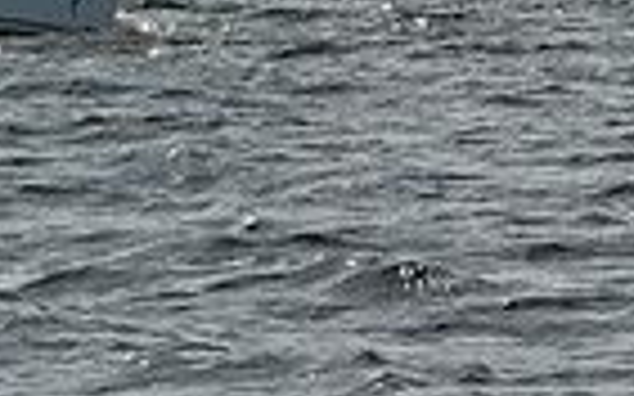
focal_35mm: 669
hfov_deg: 3.1
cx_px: 25
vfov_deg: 1.9
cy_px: -882
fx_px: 11555
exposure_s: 1/1000
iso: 320
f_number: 14
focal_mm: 160
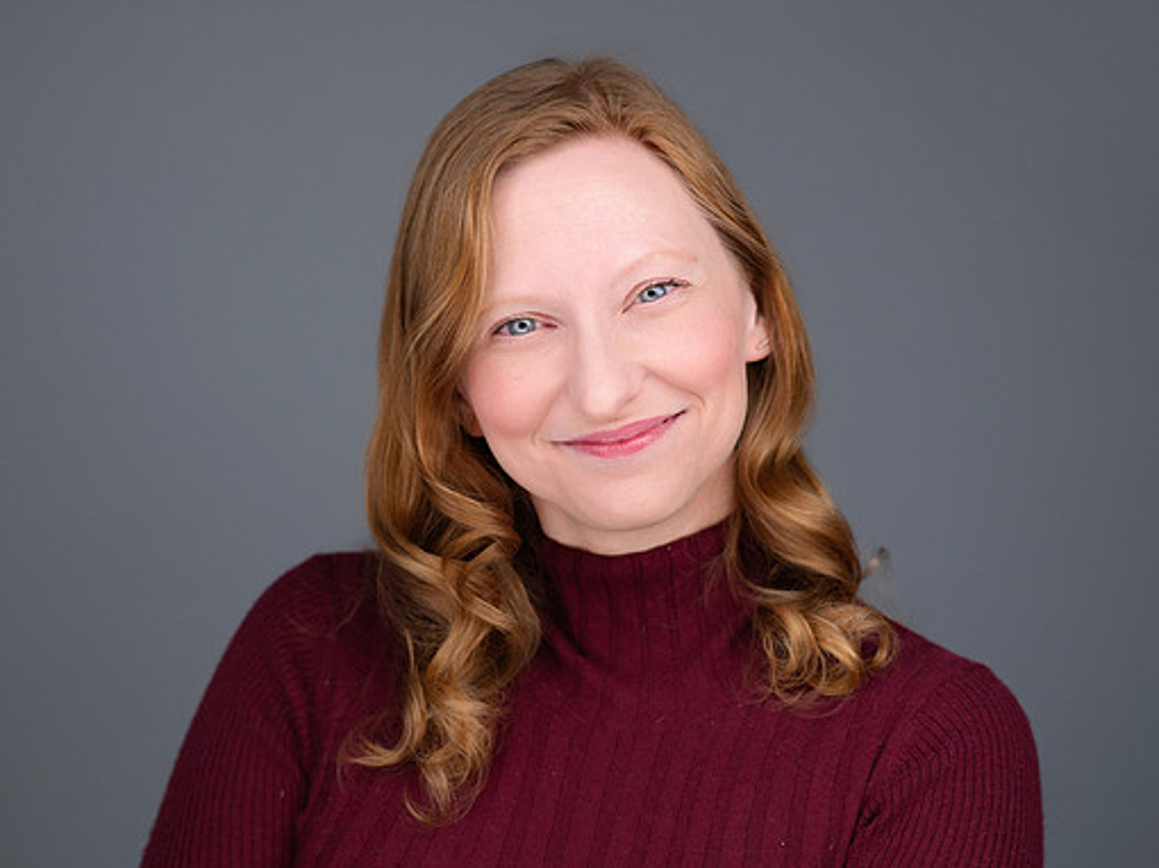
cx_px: 595
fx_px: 3112
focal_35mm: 93
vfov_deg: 15.9
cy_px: 437
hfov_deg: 21.1
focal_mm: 85
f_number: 4
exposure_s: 1/160
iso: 320
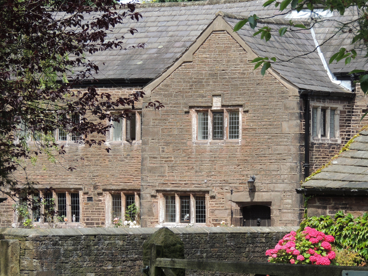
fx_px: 1967
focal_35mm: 185
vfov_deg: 8.0
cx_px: 184
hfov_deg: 10.7
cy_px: 138
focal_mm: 33
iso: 100
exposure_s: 1/250
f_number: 4.6
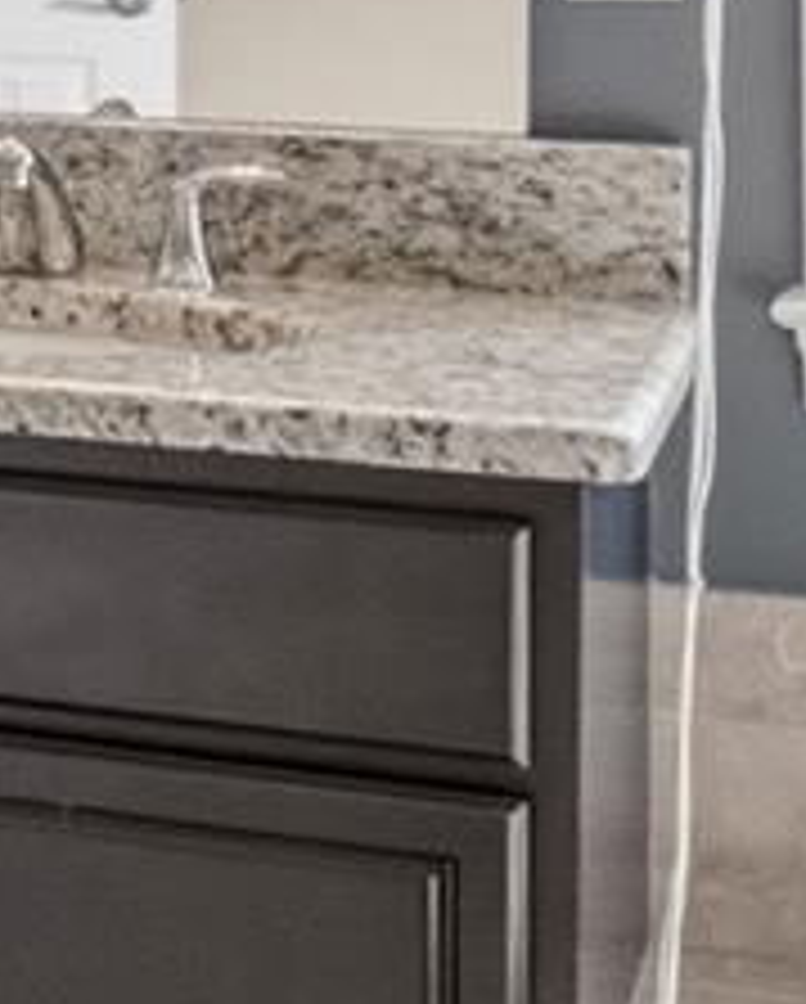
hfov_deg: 10.0
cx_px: -1301
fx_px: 3839
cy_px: -308
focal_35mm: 129
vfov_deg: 14.3
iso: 1250
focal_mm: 10
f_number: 8
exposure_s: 1/8
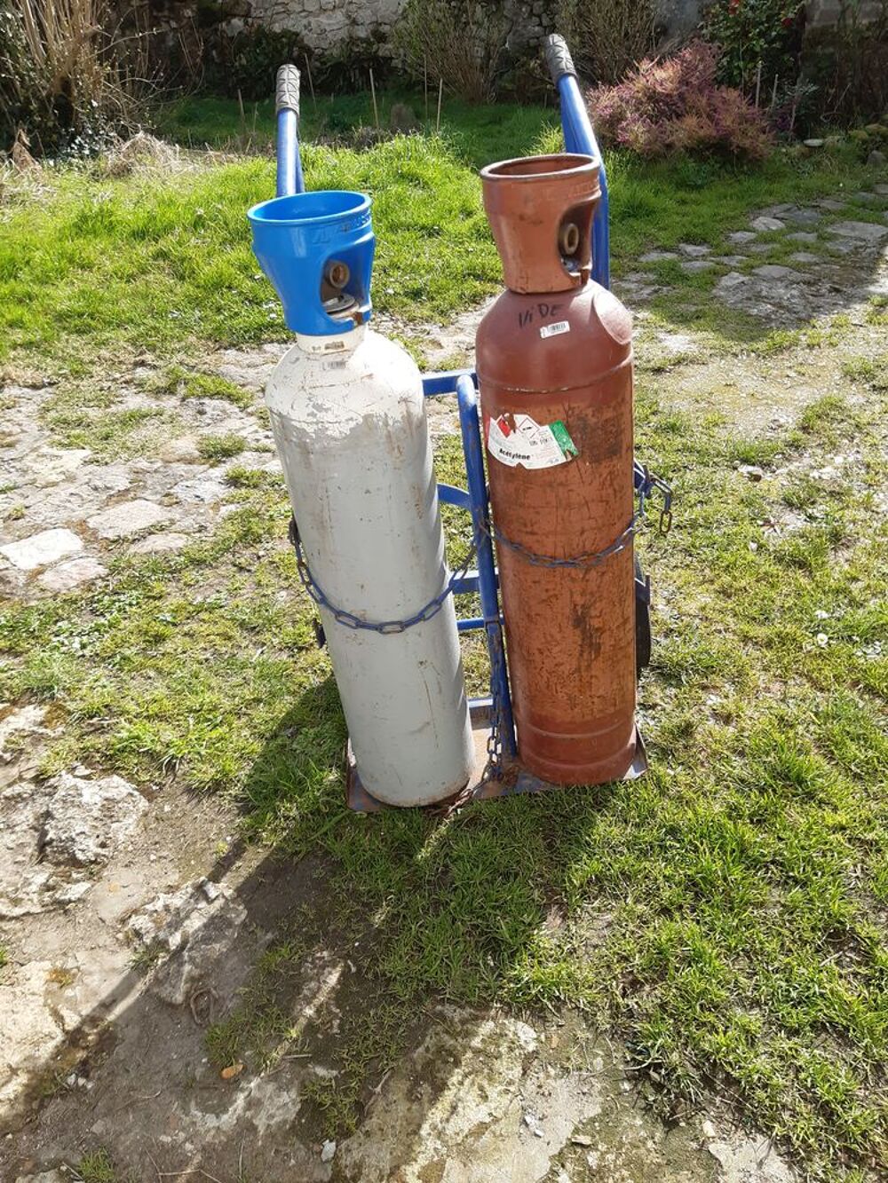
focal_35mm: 26
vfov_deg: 67.3
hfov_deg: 53.1
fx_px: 889
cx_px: 444
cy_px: 592
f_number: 1.7
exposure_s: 1/605
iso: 40
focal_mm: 3.92
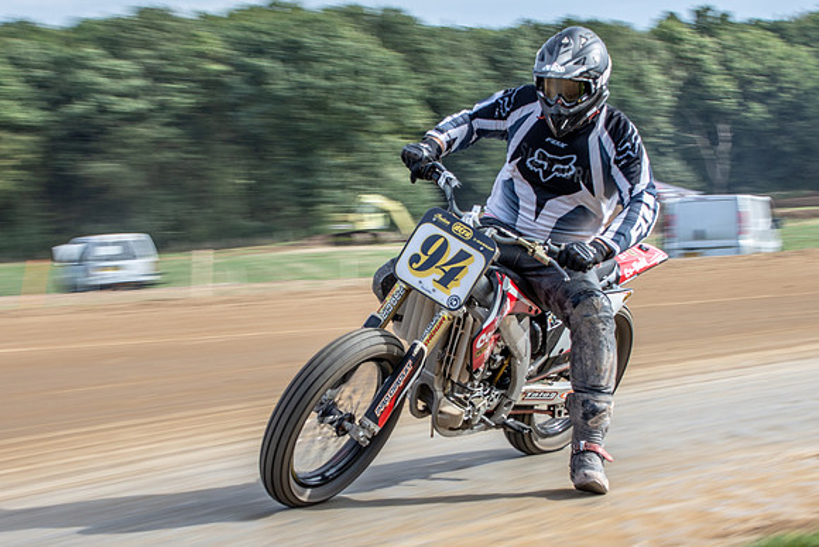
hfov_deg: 16.1
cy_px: 275
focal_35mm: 127
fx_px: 2888
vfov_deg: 10.8
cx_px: 352
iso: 125
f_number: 10
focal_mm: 60
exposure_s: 1/125
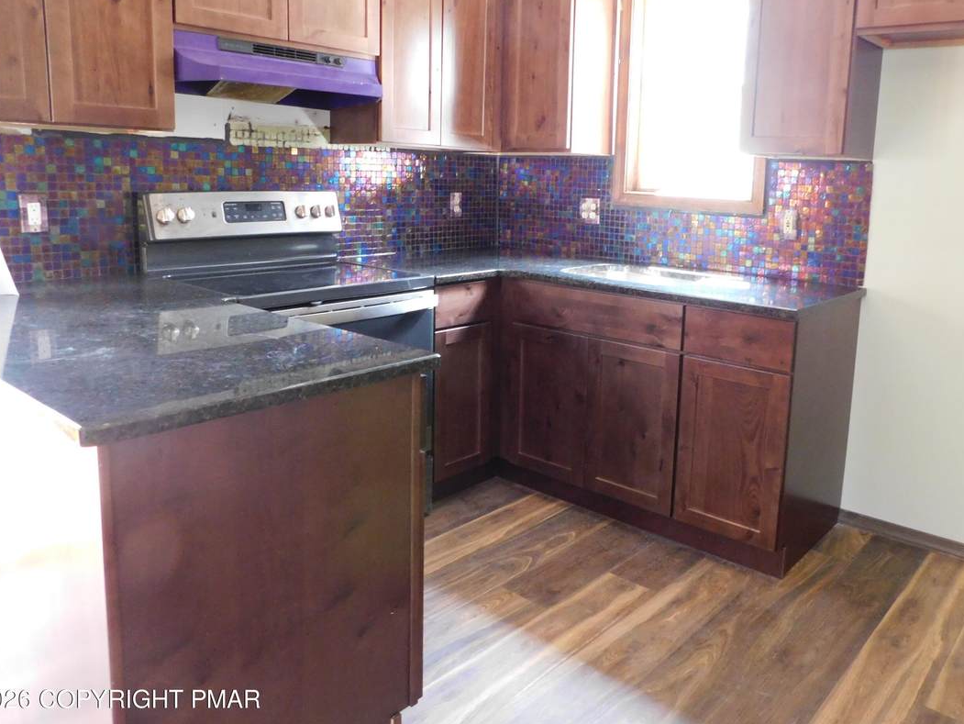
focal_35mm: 28
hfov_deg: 63.2
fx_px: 780
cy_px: 299
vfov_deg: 49.5
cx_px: 544
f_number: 3
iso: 450
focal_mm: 4
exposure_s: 1/8
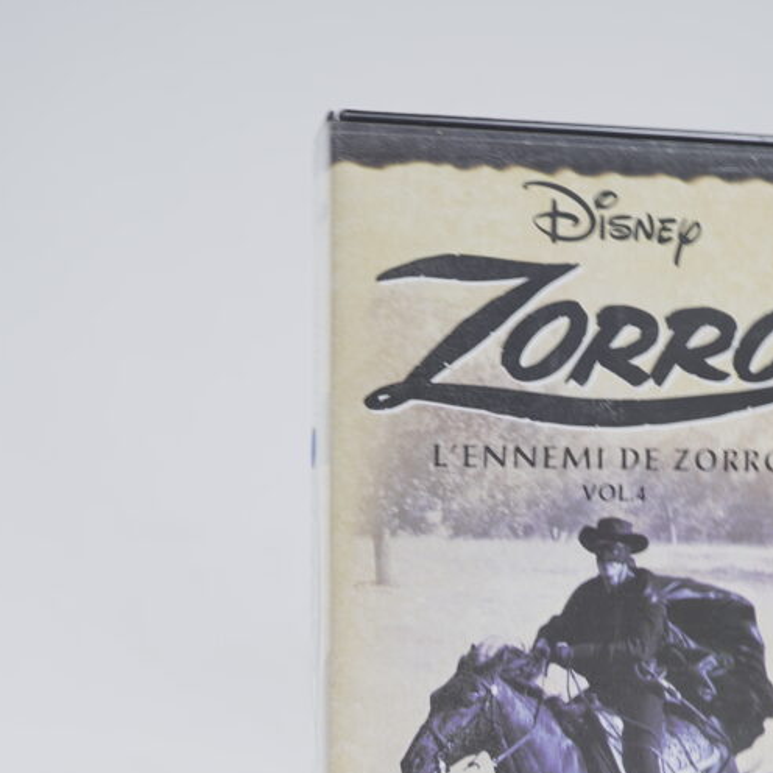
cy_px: 622
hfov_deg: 23.1
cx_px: 600
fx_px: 1870
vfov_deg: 23.0
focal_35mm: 74
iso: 100
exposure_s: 1/5
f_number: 5.6
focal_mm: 36
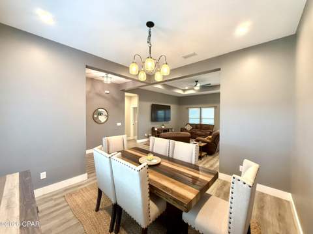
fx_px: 126
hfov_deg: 102.1
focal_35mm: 14
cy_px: 117
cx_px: 156
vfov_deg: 85.6
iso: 400
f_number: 2.2
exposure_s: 1/60
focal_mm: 2.22
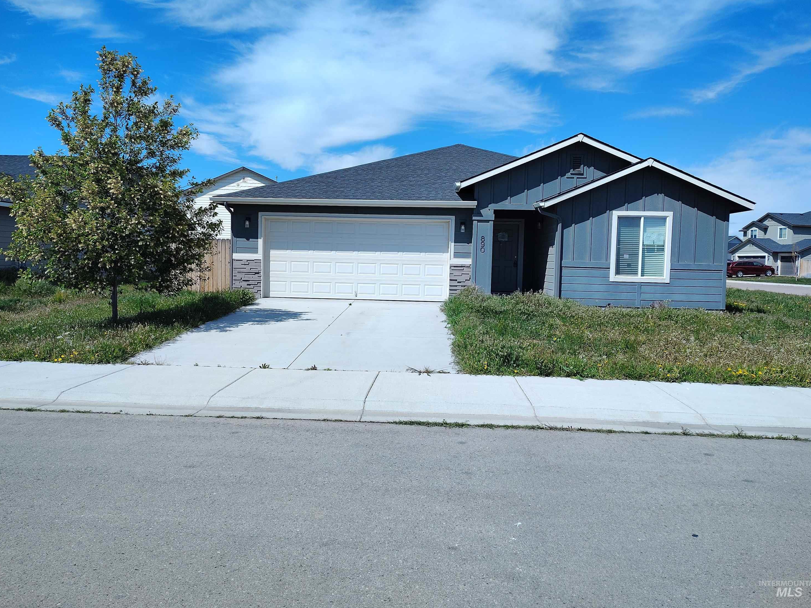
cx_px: 401
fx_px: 586
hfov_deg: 69.4
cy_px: 295
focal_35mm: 25
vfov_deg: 54.9
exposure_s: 1/1539
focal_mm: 5.56
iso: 100
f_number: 1.8
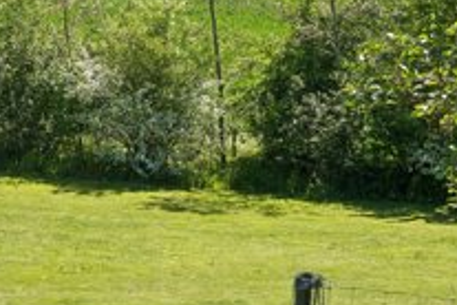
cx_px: -49
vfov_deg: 10.0
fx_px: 1714
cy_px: -32
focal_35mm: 135
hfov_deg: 14.8
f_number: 13
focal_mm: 35
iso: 320
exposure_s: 1/320
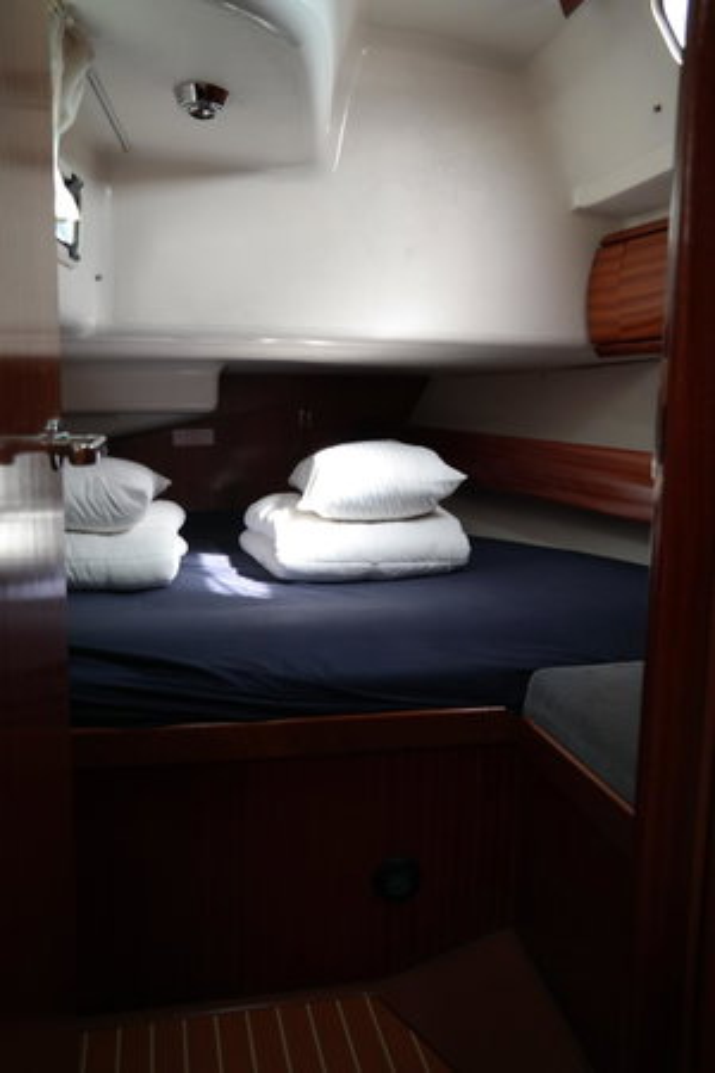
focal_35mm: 33
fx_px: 983
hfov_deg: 40.0
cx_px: 358
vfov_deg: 57.2
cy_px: 536
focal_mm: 22
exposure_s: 1/40
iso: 400
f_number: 4
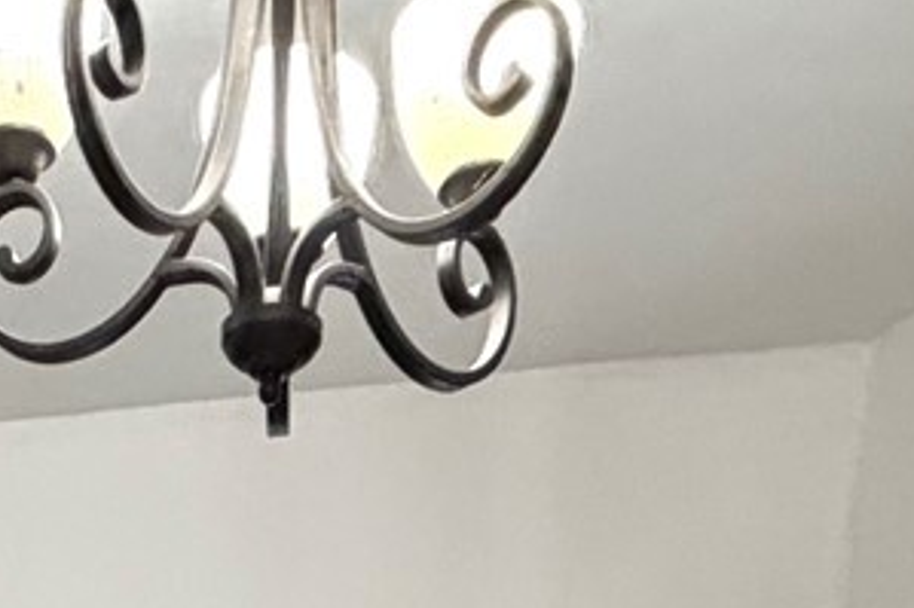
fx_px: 1979
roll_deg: +0.2
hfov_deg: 25.1
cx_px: 70
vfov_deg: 11.7
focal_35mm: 78
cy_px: 1717
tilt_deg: -14.5
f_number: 2.2
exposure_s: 1/60
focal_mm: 2.22
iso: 400
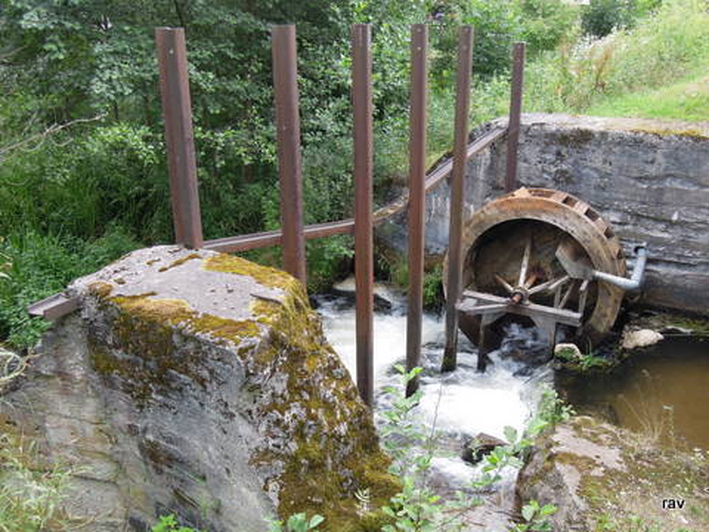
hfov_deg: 52.6
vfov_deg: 40.7
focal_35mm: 35
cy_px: 266
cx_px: 354
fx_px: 717
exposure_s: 1/50
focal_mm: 6.3
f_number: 3.2
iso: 160
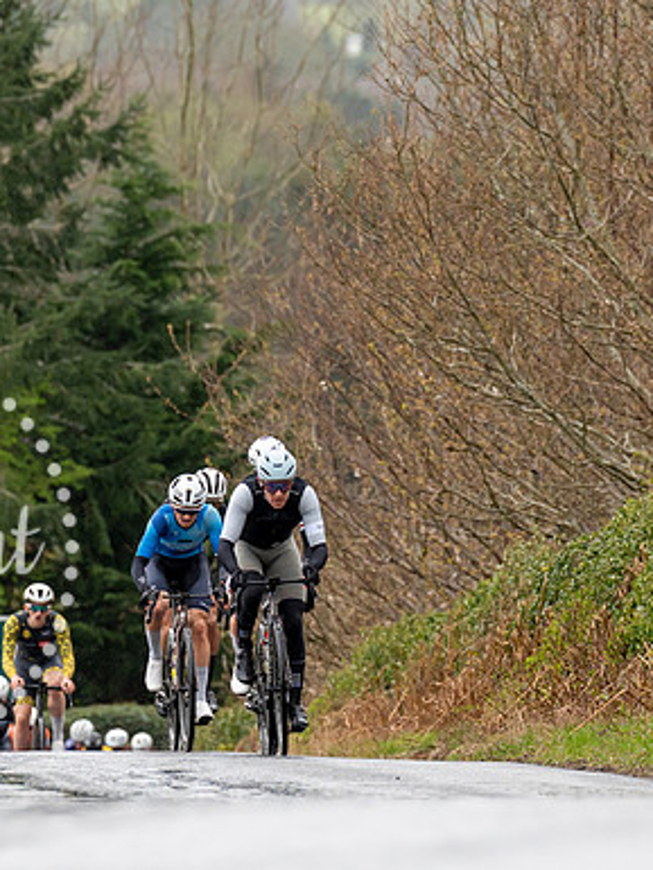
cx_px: 287
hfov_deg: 3.0
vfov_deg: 4.0
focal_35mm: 492
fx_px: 12368
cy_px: 472
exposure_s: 1/1000
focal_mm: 200
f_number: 4
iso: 640
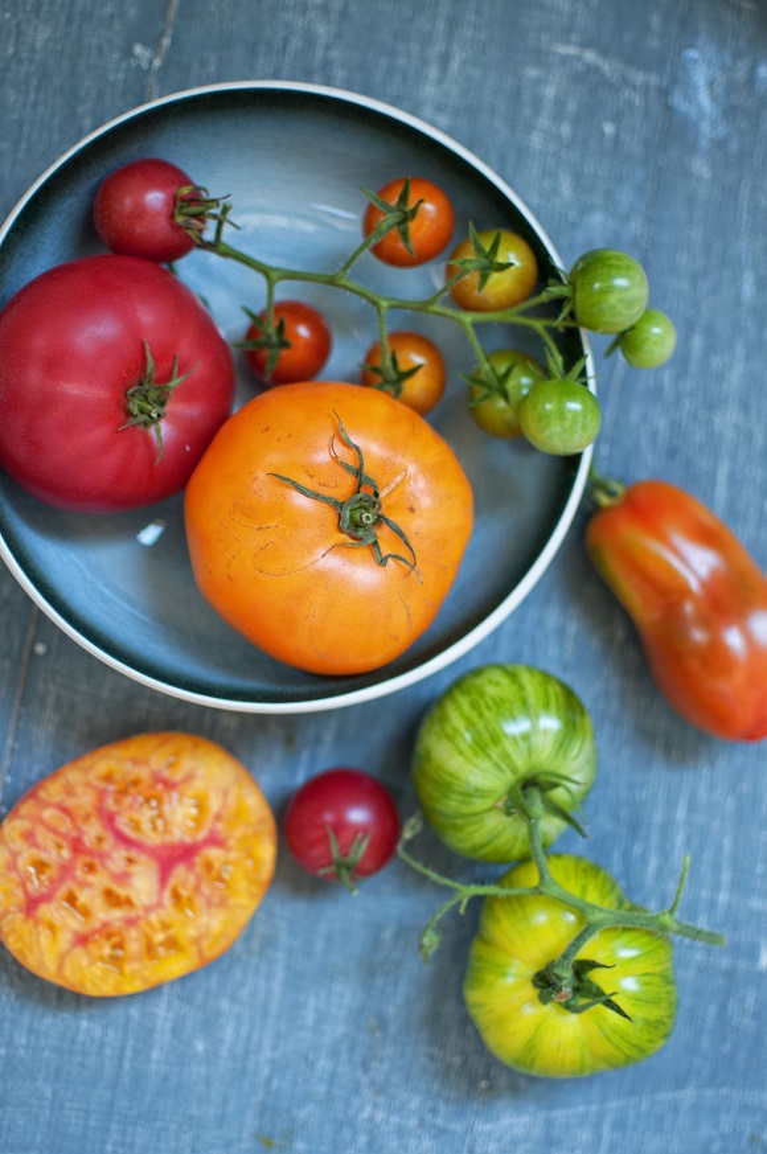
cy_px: 577
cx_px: 384
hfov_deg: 25.7
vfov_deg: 37.9
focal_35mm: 52
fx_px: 1682
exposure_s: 1/15
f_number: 2
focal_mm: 35
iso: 200
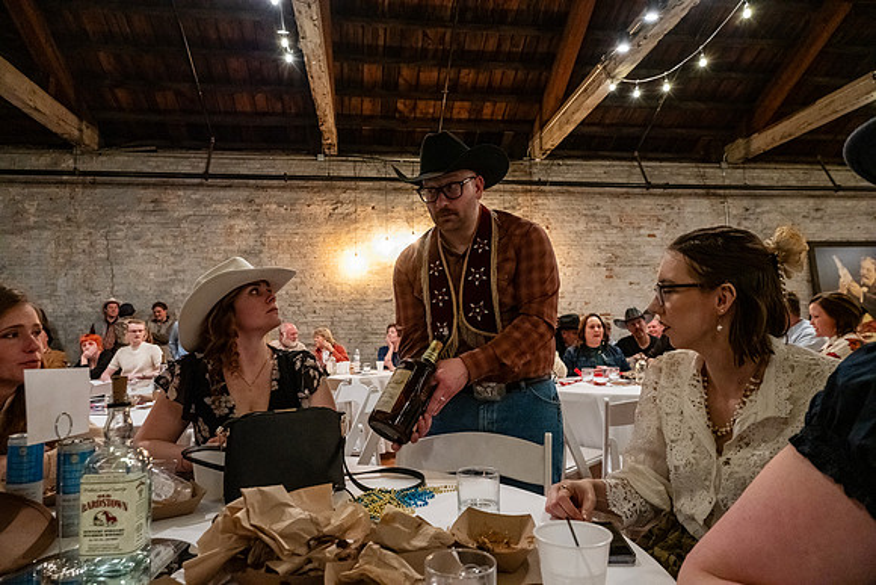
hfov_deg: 73.7
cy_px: 292
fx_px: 584
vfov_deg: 53.2
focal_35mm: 24
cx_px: 438
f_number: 6.3
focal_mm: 24
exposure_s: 1/40
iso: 6400
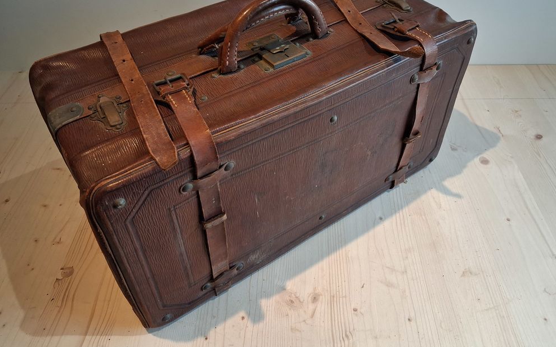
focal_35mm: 29
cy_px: 138
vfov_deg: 42.9
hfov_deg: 64.6
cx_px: 280
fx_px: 439
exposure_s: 1/100
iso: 320
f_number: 1.8
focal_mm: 4
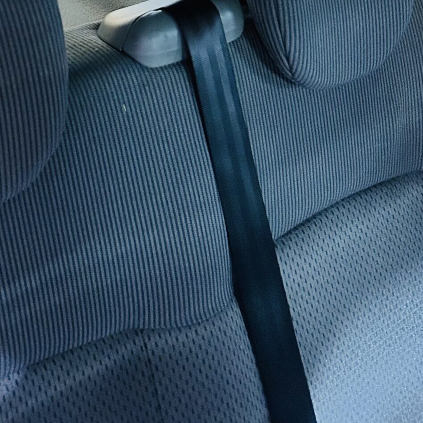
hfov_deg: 26.6
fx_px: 857
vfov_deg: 24.9
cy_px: -89
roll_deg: -0.2
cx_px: 29
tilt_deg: -16.7
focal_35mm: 62
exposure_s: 1/50
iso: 400
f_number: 1.5
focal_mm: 5.7
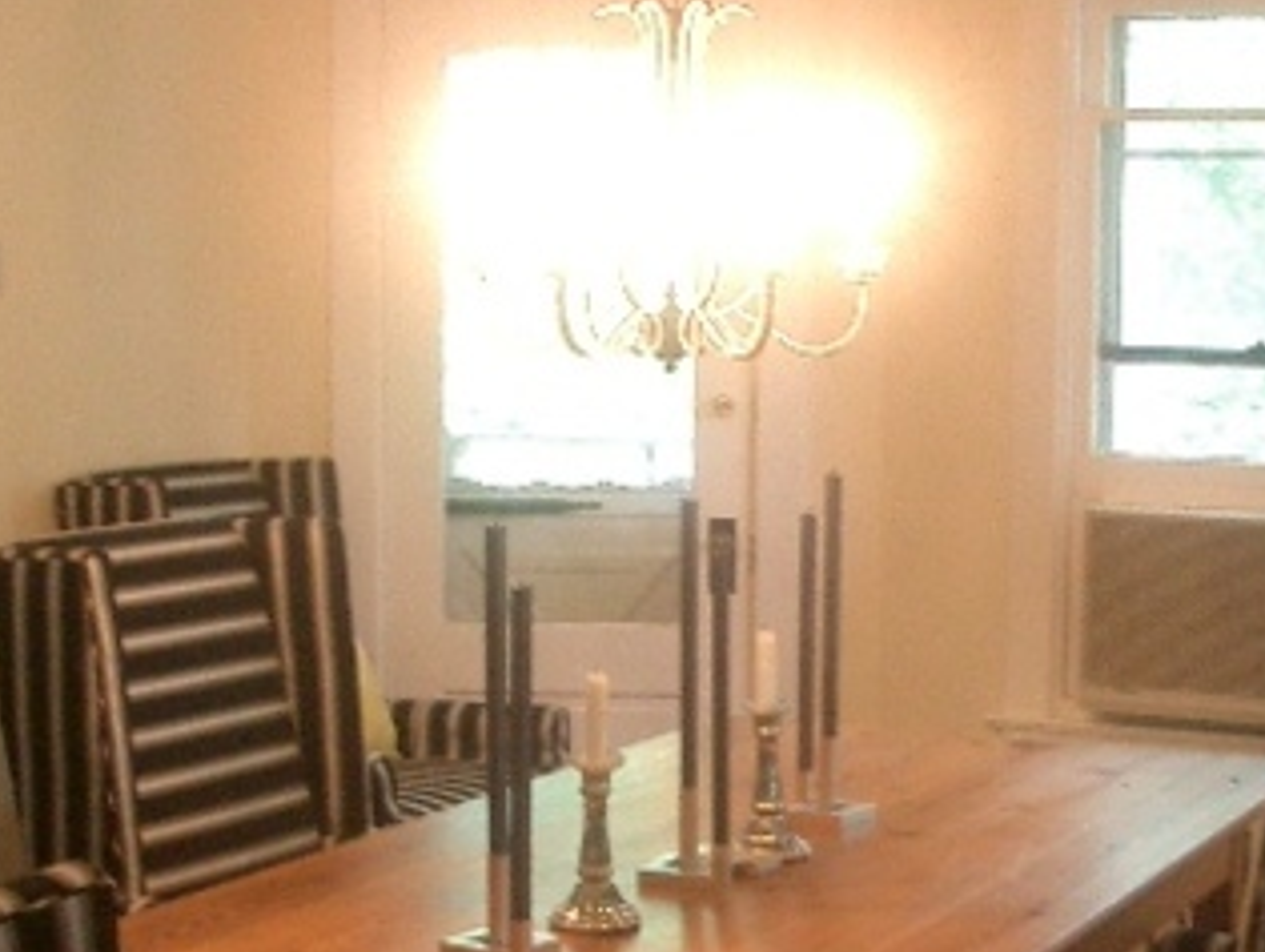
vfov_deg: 19.9
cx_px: 849
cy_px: 607
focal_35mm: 74
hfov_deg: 26.1
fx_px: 2707
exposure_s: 1/25
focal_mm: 5.8
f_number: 2.6
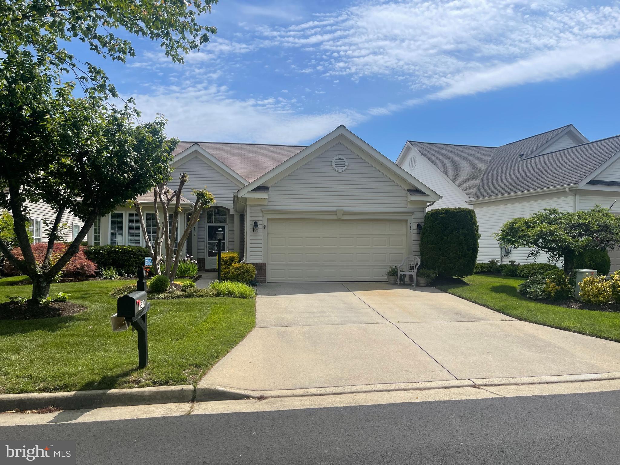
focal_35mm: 25
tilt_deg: +0.9
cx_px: 310
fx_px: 448
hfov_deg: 69.4
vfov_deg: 54.9
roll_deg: -0.2
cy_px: 232
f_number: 1.6
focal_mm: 5.1
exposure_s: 1/5618
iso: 32
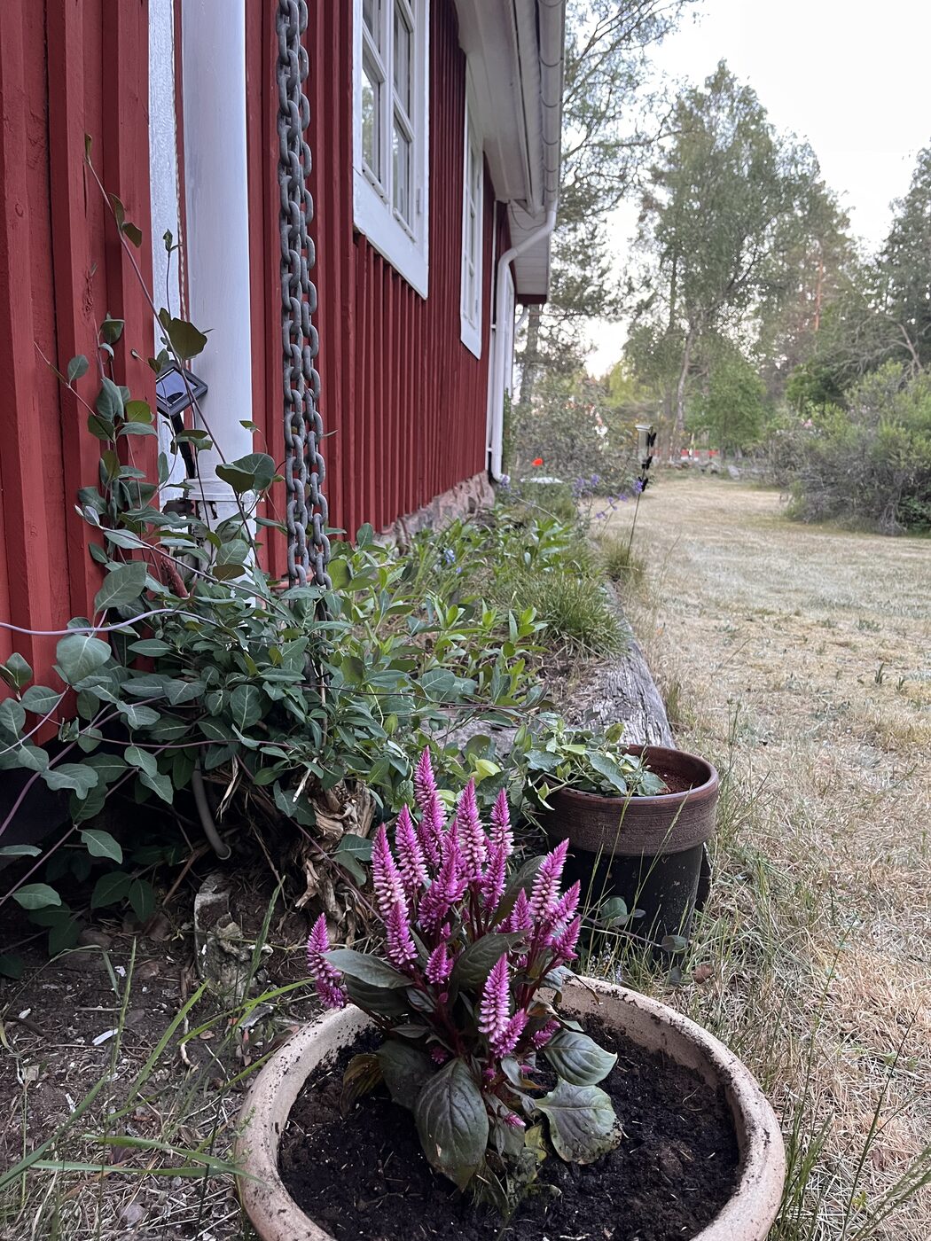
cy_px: 620
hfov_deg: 53.1
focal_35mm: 26
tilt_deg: -11.3
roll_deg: -1.4
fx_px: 932
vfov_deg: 67.3
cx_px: 466
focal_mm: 5.1
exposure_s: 1/60
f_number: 1.6
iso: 200
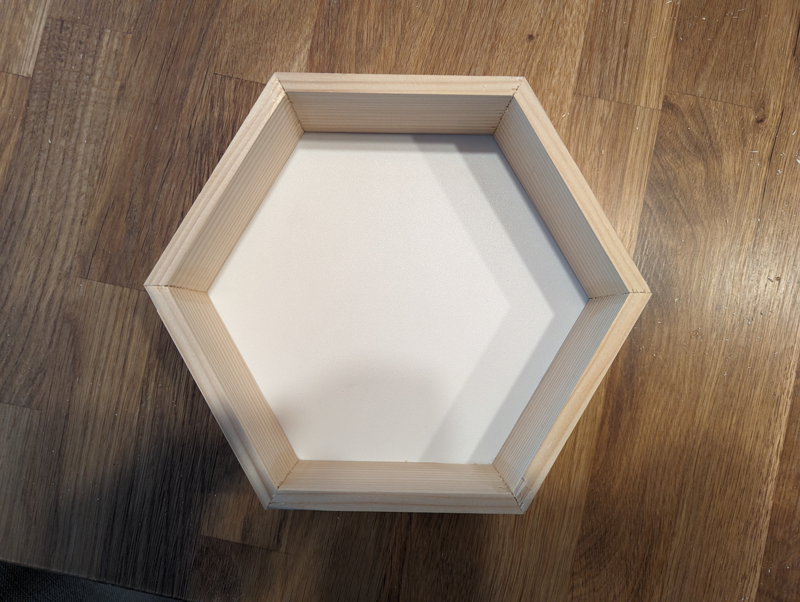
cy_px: 301
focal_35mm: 24
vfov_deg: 56.9
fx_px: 555
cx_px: 400
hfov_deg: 71.5
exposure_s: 1/66.7
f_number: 1.85
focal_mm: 6.81
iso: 445
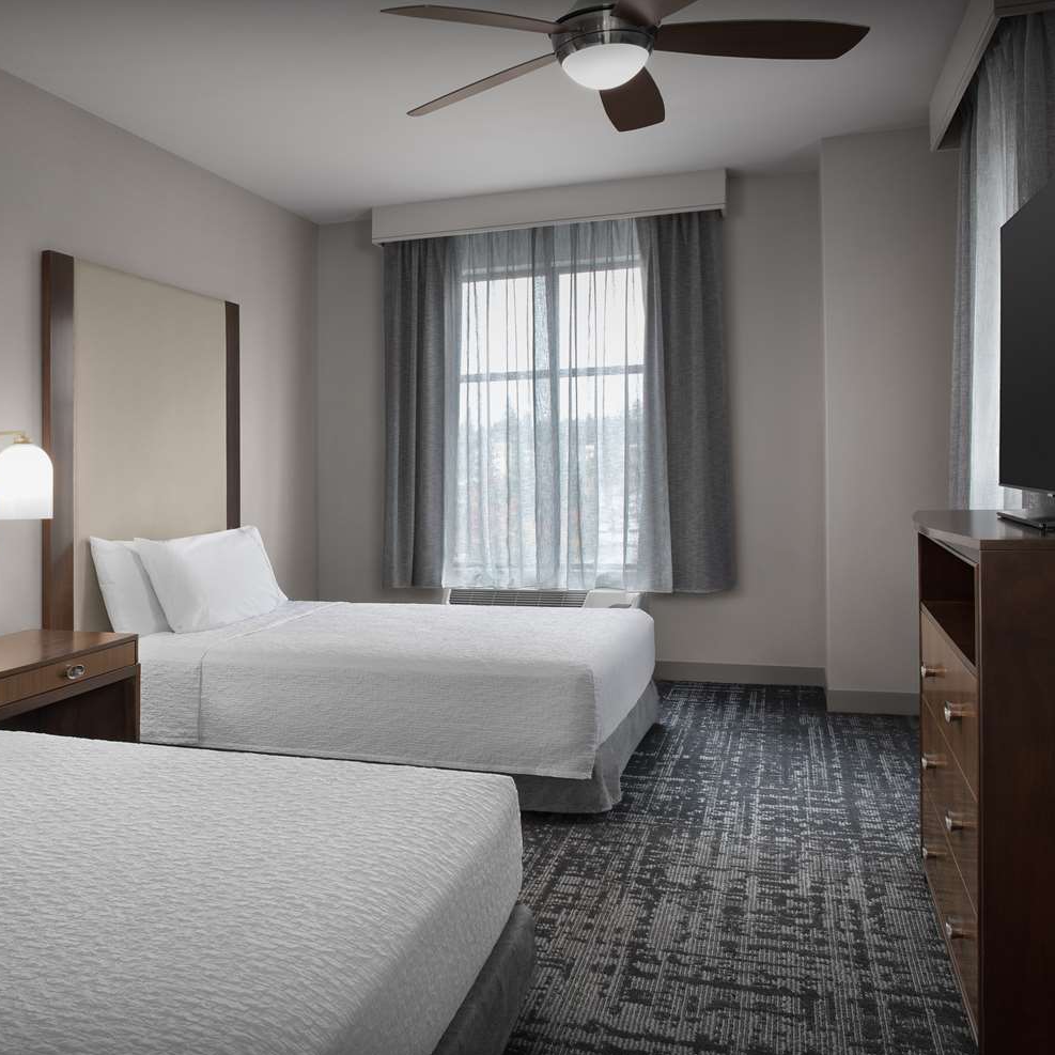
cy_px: 533
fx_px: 1069
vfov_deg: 52.5
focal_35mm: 31
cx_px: 310
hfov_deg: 51.0
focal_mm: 24
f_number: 11
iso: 50
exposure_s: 2
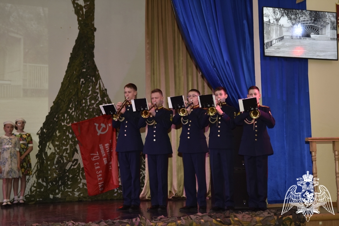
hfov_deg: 33.4
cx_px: 170
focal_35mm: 60
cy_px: 113
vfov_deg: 22.6
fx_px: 565
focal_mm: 40
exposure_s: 1/125
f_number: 3.5
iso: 640
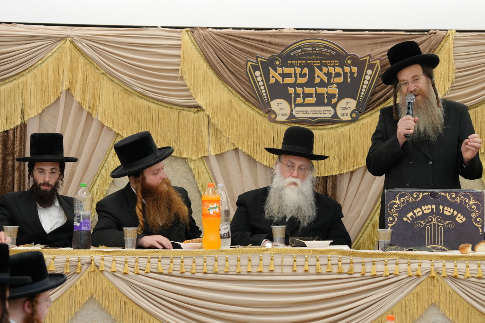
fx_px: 2115
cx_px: 242
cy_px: 162
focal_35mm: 157
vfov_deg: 8.7
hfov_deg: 13.1
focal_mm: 105
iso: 400
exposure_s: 1/160
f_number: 4
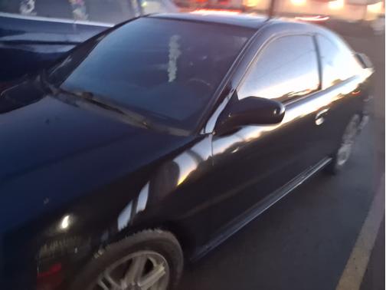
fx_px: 301
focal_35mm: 27
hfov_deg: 65.3
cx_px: 193
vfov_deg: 51.4
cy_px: 145
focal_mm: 4
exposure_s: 1/8
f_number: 1.8
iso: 2000
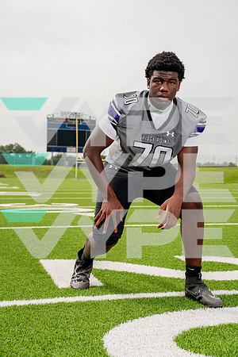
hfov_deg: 23.0
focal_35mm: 59
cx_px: 119
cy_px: 178
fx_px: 585
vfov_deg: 33.9
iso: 125
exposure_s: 1/800
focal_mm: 59
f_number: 5.6
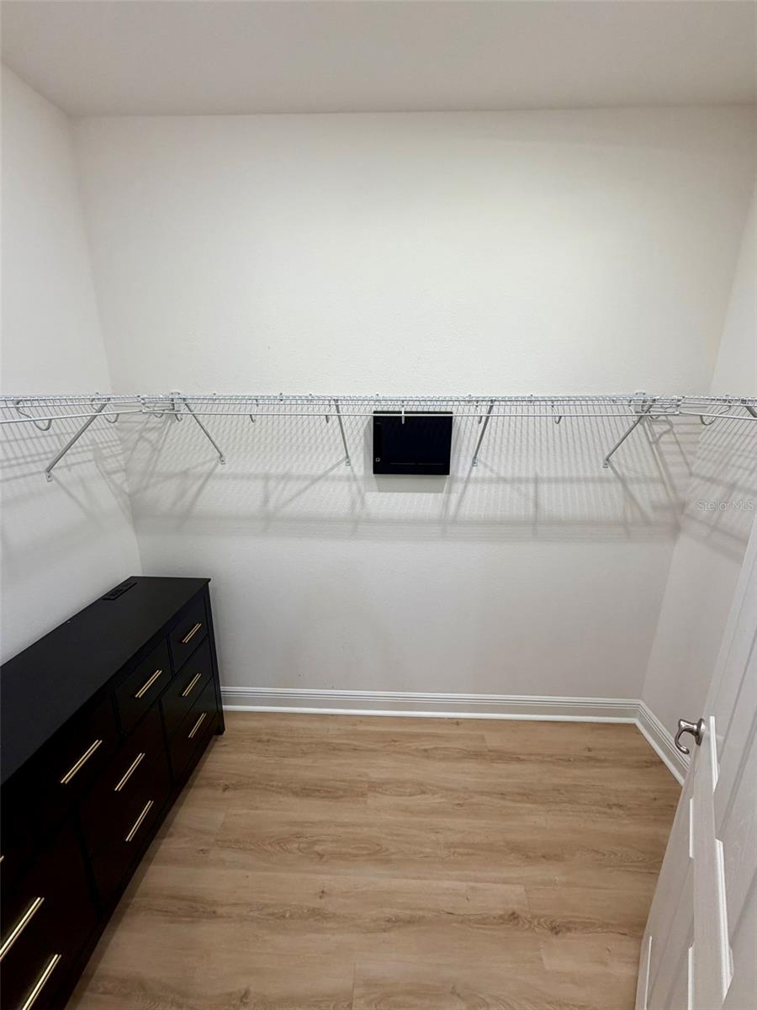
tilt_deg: -15.3
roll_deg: -0.6
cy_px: 505
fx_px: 408
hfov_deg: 85.7
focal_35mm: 14
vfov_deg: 102.1
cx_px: 378
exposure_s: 1/120
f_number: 2.2
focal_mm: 2.22
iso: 160
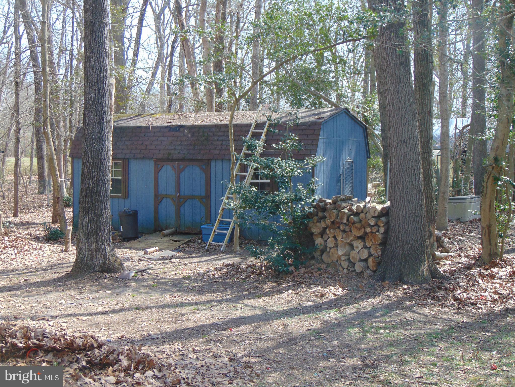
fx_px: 744
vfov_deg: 29.1
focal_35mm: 50
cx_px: 258
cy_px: 194
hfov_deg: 38.2
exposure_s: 1/250
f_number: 3.5
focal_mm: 9
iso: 80
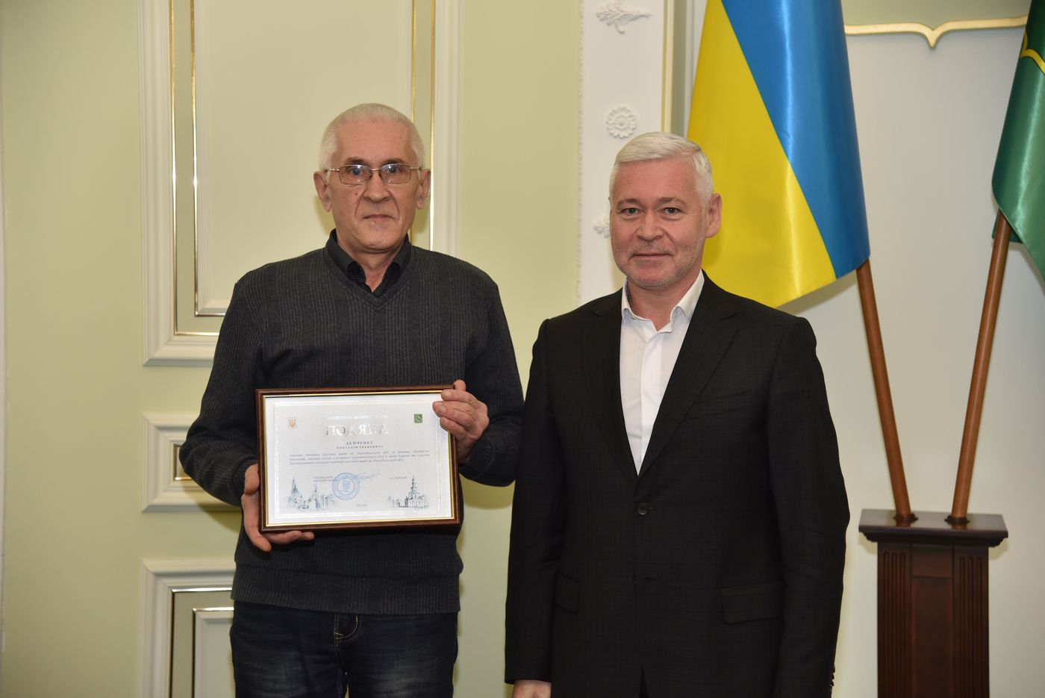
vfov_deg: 19.5
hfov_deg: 28.8
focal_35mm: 70
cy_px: 349
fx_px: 2033
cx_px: 522
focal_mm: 70
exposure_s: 1/200
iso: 800
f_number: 4
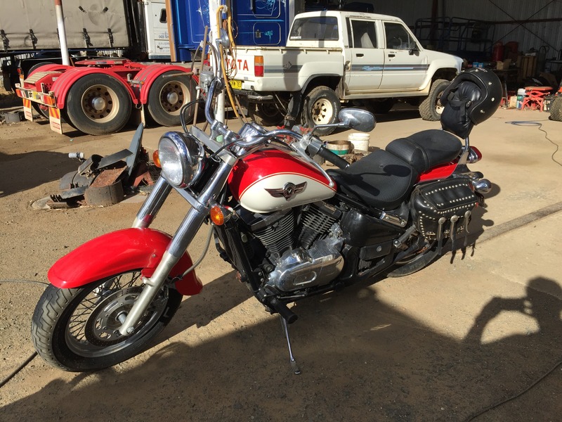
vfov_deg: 48.2
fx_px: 471
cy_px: 211
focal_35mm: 29
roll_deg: +1.0
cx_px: 281
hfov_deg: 61.7
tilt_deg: -18.6
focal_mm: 4.15
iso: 32
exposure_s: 1/2198
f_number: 2.2
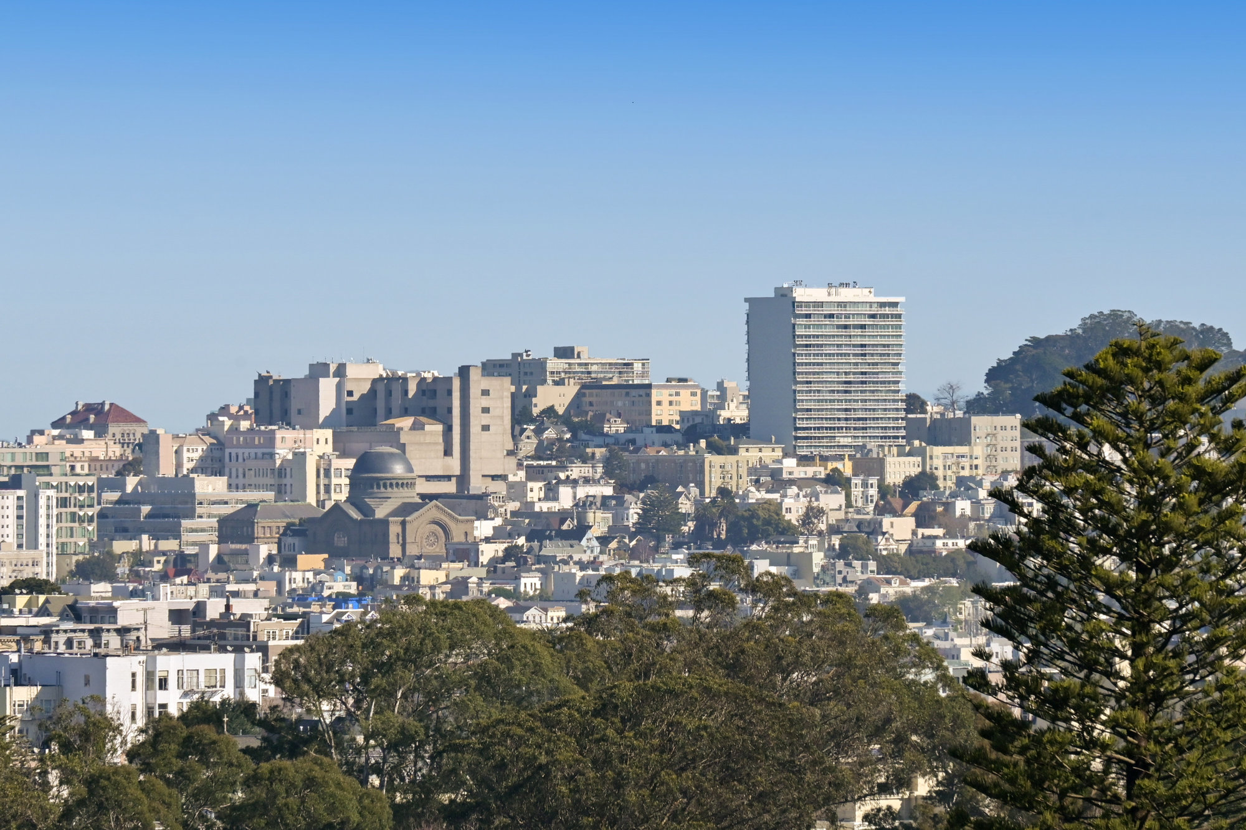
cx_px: 623
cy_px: 415
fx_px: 9067
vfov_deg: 5.2
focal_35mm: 262
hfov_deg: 7.9
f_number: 11
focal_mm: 175
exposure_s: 1/1250
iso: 400
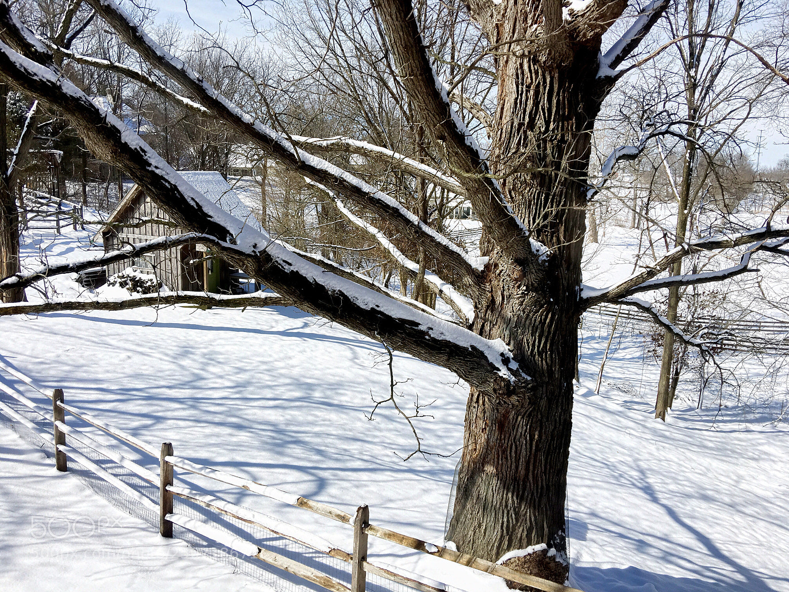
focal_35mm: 29
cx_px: 394
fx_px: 661
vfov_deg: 48.2
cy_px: 296
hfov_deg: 61.7
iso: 25
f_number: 2.2
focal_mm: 4.15
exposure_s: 1/2404
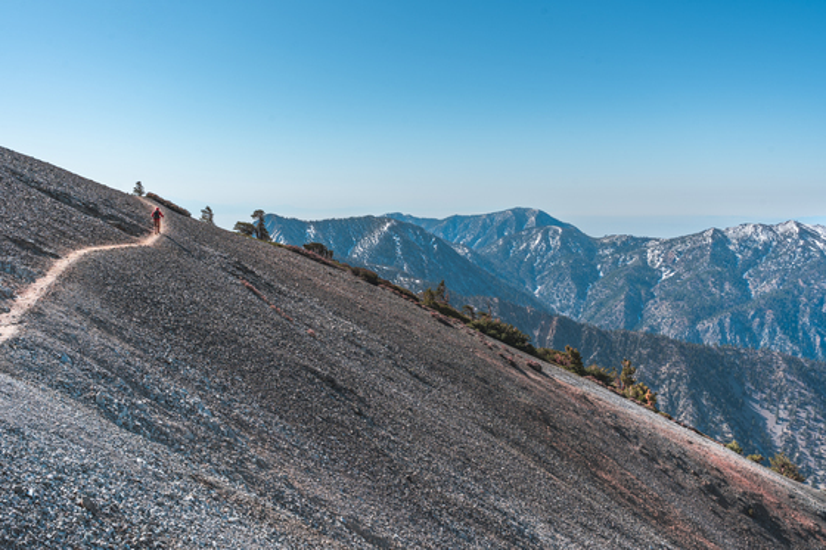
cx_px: 413
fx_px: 803
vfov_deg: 37.8
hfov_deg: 54.4
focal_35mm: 35
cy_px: 275
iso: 50
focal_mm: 35
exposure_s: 1/125
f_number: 10
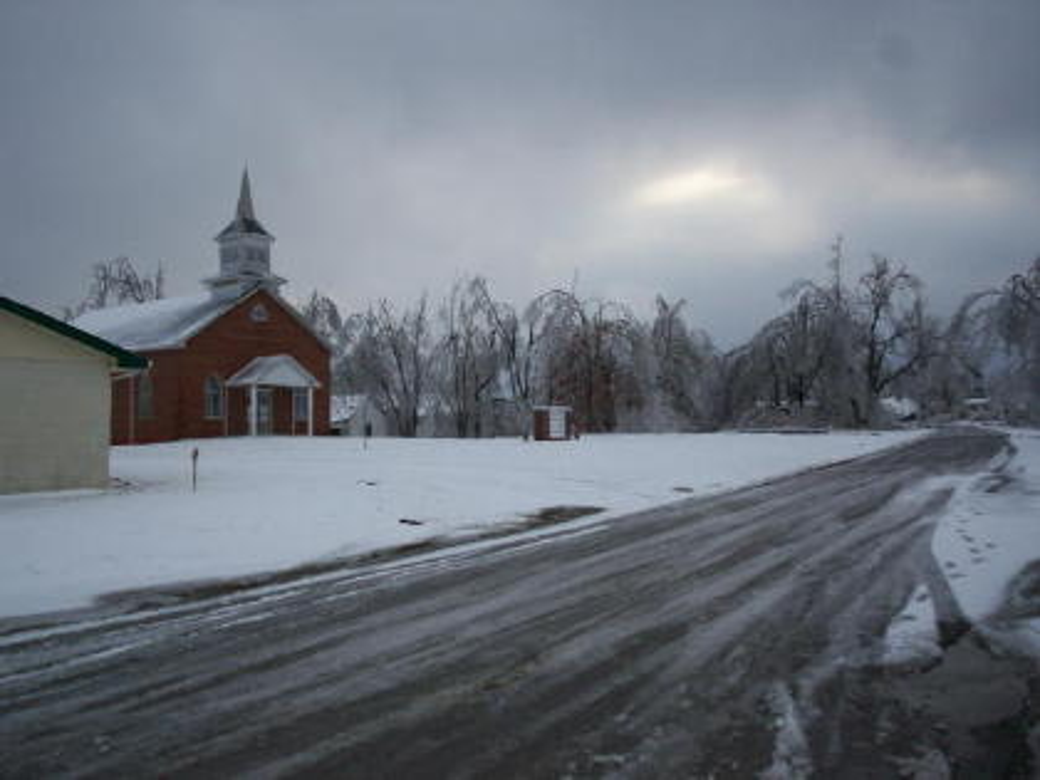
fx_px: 1082
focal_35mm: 36
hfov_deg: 51.4
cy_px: 390
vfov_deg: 39.7
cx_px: 520
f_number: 4.5
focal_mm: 5.9
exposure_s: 1/516
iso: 100
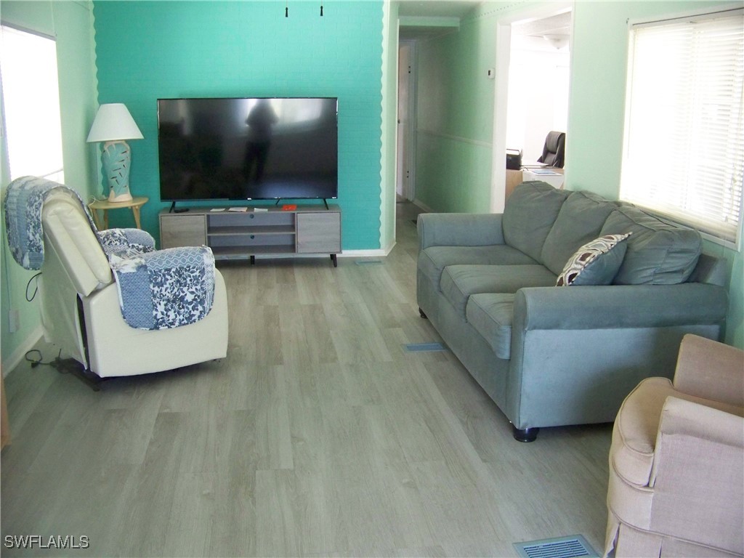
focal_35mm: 36
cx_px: 372
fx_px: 774
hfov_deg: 51.4
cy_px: 279
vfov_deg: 39.7
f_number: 2.8
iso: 320
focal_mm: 5.85
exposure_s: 1/30
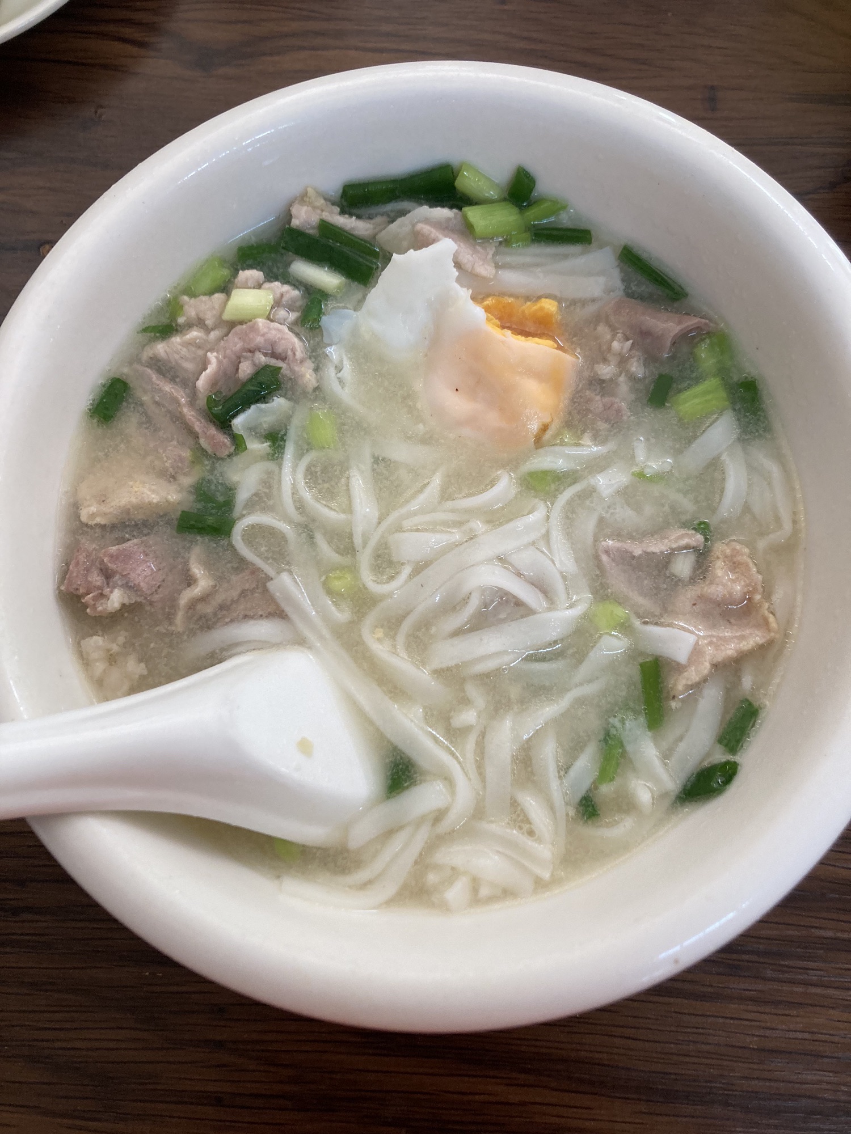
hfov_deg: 49.7
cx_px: 426
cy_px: 567
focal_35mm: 28
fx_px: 918
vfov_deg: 63.4
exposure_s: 1/80
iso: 80
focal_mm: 3.99
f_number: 1.8
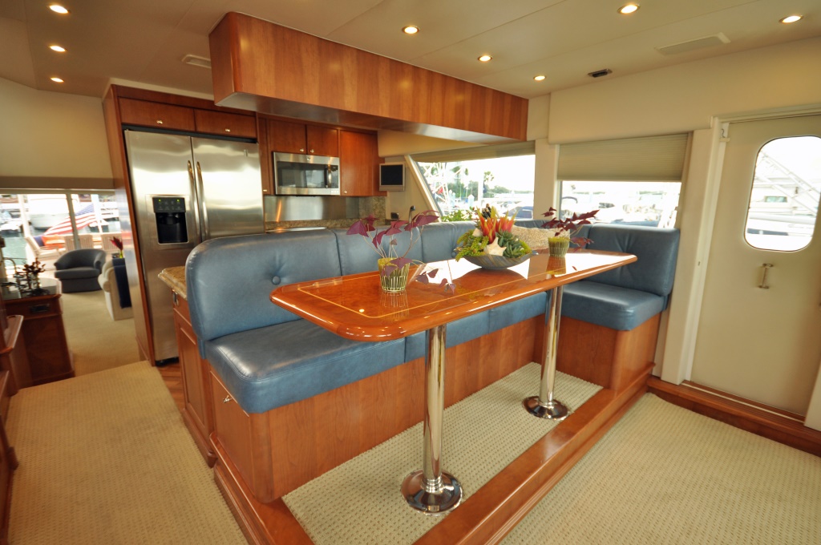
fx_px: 342
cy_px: 272
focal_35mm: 15
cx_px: 410
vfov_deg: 77.2
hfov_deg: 100.5
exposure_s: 1/20
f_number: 4.5
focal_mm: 10
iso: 400
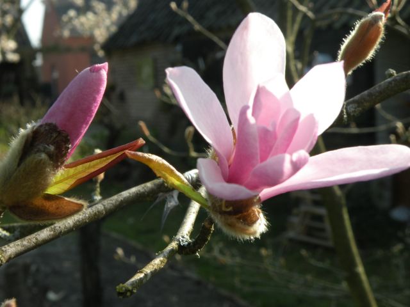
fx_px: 663
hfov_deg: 34.3
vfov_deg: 26.1
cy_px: 154
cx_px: 205
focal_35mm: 56
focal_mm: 9.8
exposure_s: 1/158
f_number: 5
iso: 64
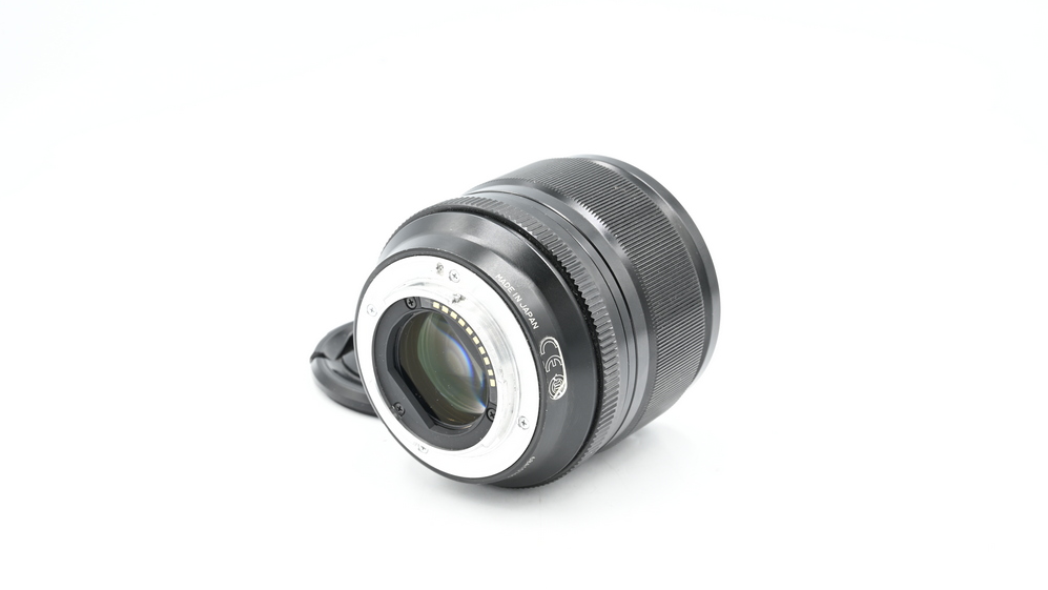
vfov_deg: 19.4
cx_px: 525
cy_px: 255
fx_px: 1723
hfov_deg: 33.8
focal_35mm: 62
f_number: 16
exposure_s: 1/5
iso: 100
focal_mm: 59
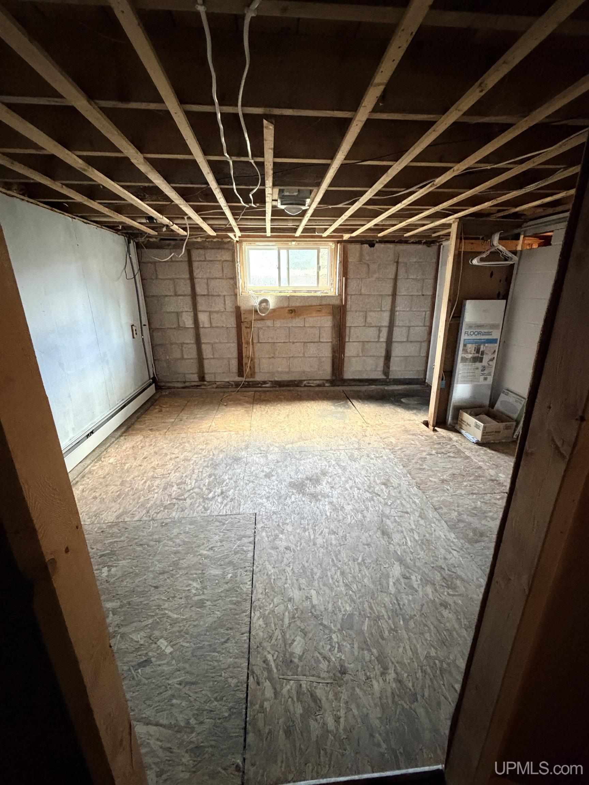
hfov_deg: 85.7
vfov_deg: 102.1
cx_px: 294
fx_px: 318
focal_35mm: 14
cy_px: 392
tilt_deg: -18.7
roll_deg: +0.1
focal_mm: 2.22
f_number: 2.2
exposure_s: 1/40
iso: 800
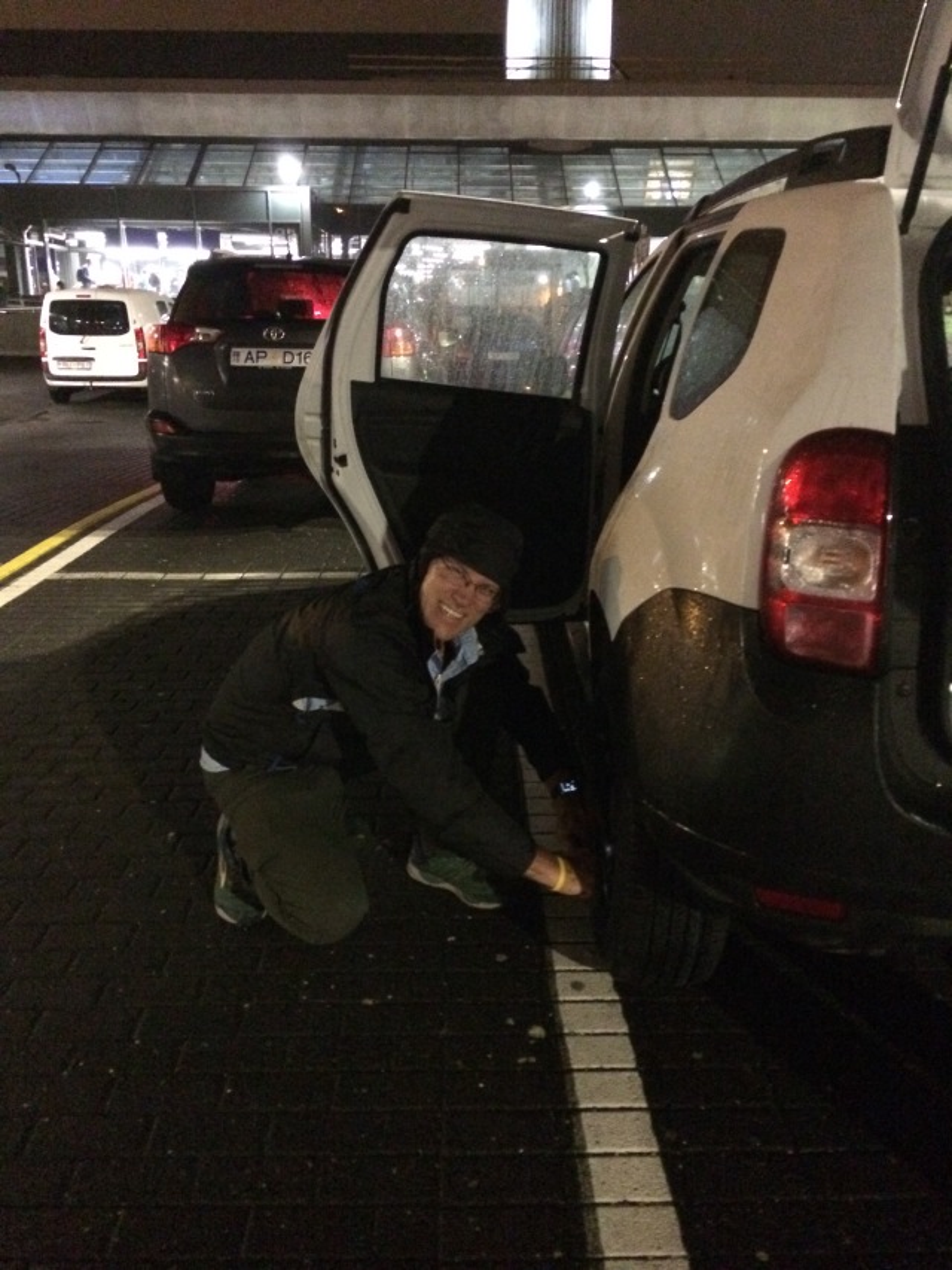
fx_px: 1063
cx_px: 476
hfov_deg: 48.2
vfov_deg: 61.7
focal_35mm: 29
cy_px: 635
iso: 1250
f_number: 2.2
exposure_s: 1/15
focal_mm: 4.15
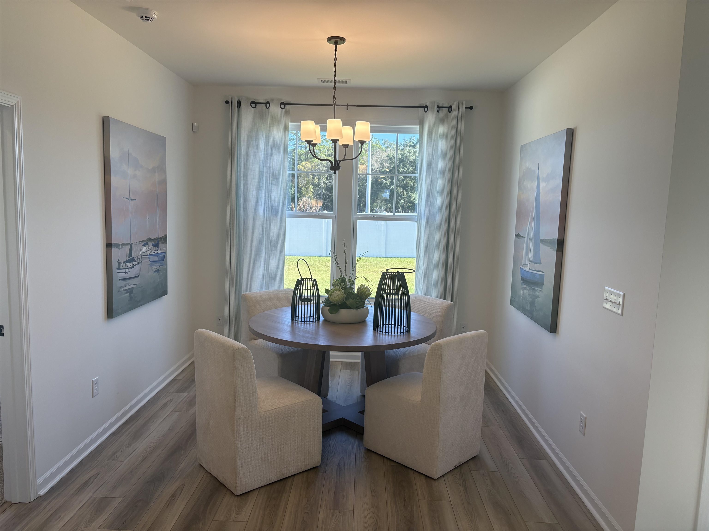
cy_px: 266
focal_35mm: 26
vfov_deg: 53.1
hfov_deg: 67.3
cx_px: 354
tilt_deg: -5.9
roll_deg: -1.7
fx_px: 533
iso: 64
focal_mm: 5.96
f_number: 1.6
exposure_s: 1/245
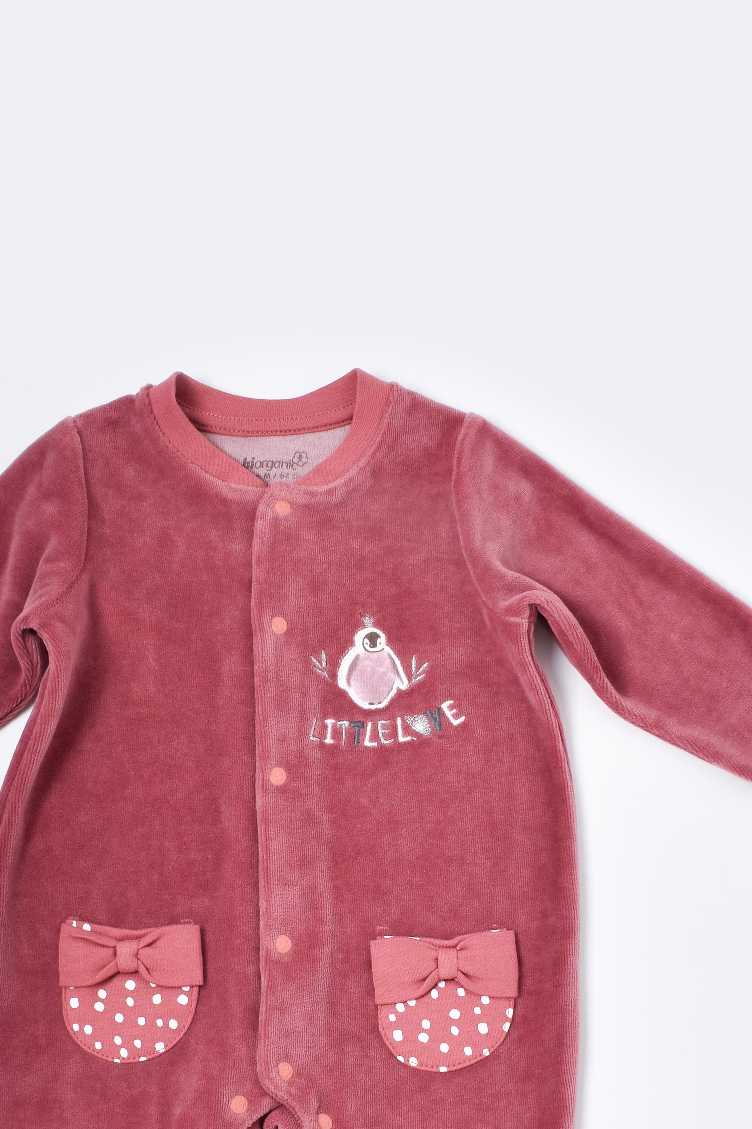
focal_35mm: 70
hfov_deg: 19.4
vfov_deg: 28.2
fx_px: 2194
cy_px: 924
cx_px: 259
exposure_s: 1/125
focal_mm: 23
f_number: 11
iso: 100
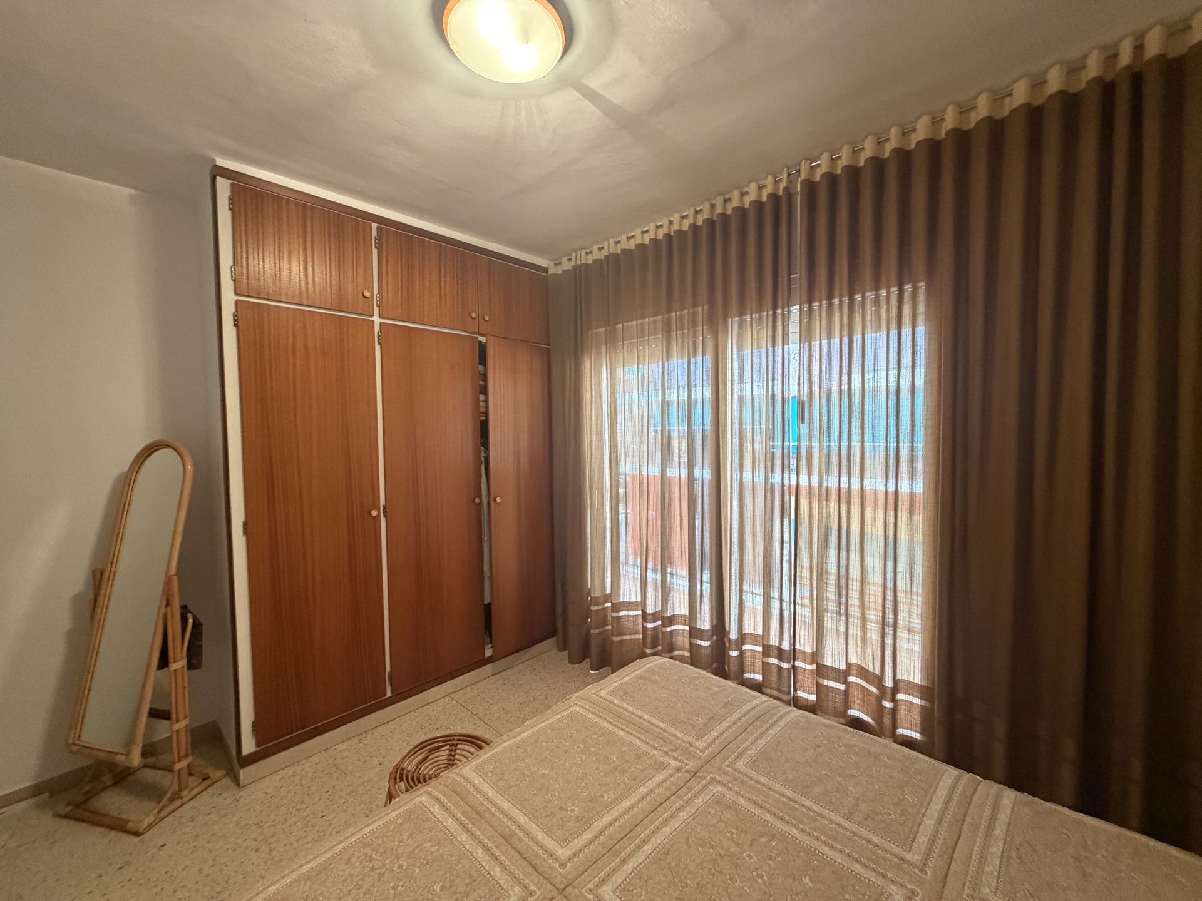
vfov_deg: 85.7
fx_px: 486
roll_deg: +1.8
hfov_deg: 102.1
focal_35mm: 14
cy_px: 450
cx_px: 601
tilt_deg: -1.5
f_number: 2.2
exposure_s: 1/50
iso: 320
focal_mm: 2.22
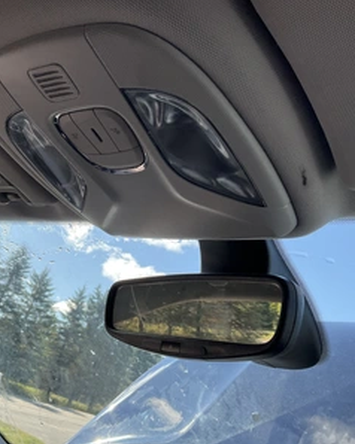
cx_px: 152
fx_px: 500
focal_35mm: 38
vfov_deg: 48.0
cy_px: 222
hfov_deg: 39.0
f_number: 1.8
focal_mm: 3
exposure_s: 1/412
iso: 25
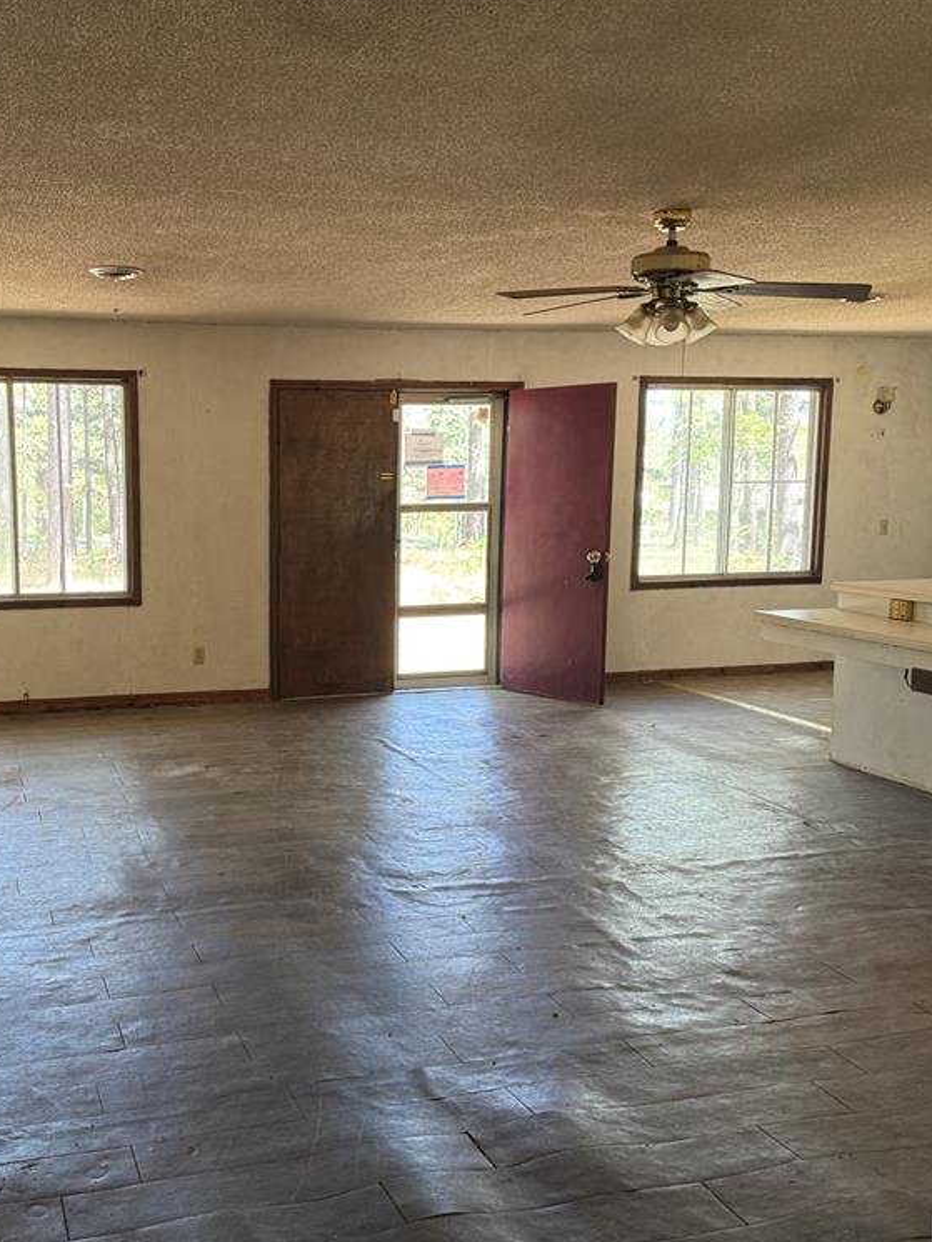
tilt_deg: -7.0
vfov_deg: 55.3
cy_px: 629
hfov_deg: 41.8
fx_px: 1184
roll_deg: +0.2
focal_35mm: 33
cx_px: 243
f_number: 1.78
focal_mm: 6.76
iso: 200
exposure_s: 1/83
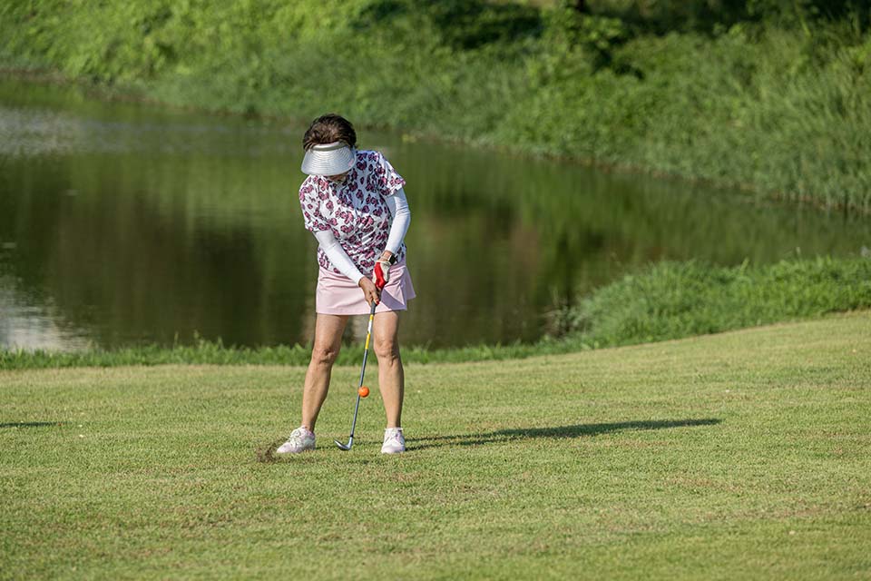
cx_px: 436
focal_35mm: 155
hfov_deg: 13.2
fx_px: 3750
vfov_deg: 8.9
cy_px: 290
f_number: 4
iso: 450
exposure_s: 1/4000
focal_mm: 155
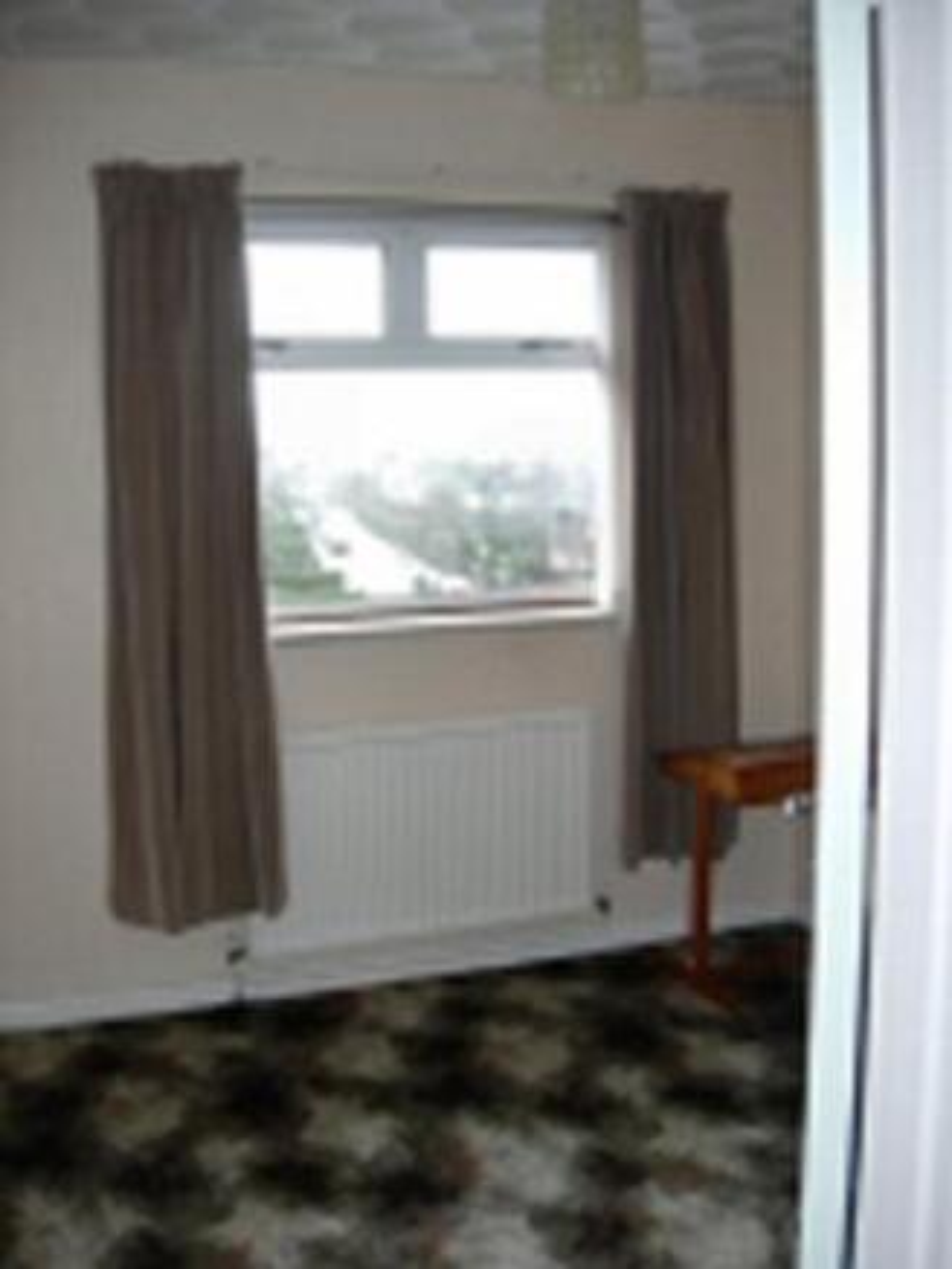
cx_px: 476
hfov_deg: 37.7
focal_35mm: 38
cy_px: 634
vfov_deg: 49.0
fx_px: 1393
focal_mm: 7.8
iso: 79
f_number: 2.8
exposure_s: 1/32
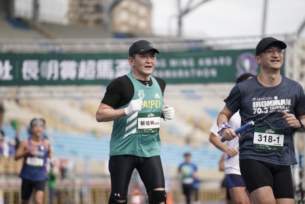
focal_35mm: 180
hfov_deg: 11.4
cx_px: 152
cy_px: 102
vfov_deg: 7.6
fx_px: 1525
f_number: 3.2
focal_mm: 180
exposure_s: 1/800
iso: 400
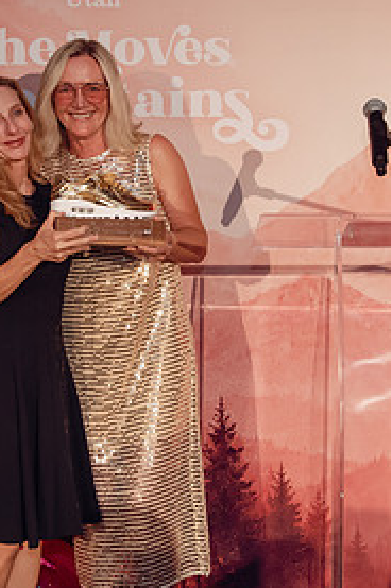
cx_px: 154
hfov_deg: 17.9
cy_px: 233
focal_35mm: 76
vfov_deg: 26.6
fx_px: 1241
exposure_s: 1/320
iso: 3200
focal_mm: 24
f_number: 4
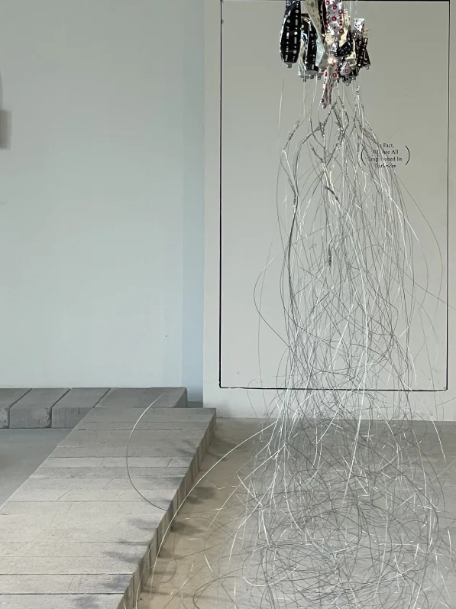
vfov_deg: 20.7
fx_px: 1652
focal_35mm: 94
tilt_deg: -0.1
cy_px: 158
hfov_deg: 15.6
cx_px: 370
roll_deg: +0.3
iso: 50
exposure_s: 1/99
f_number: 2
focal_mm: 6
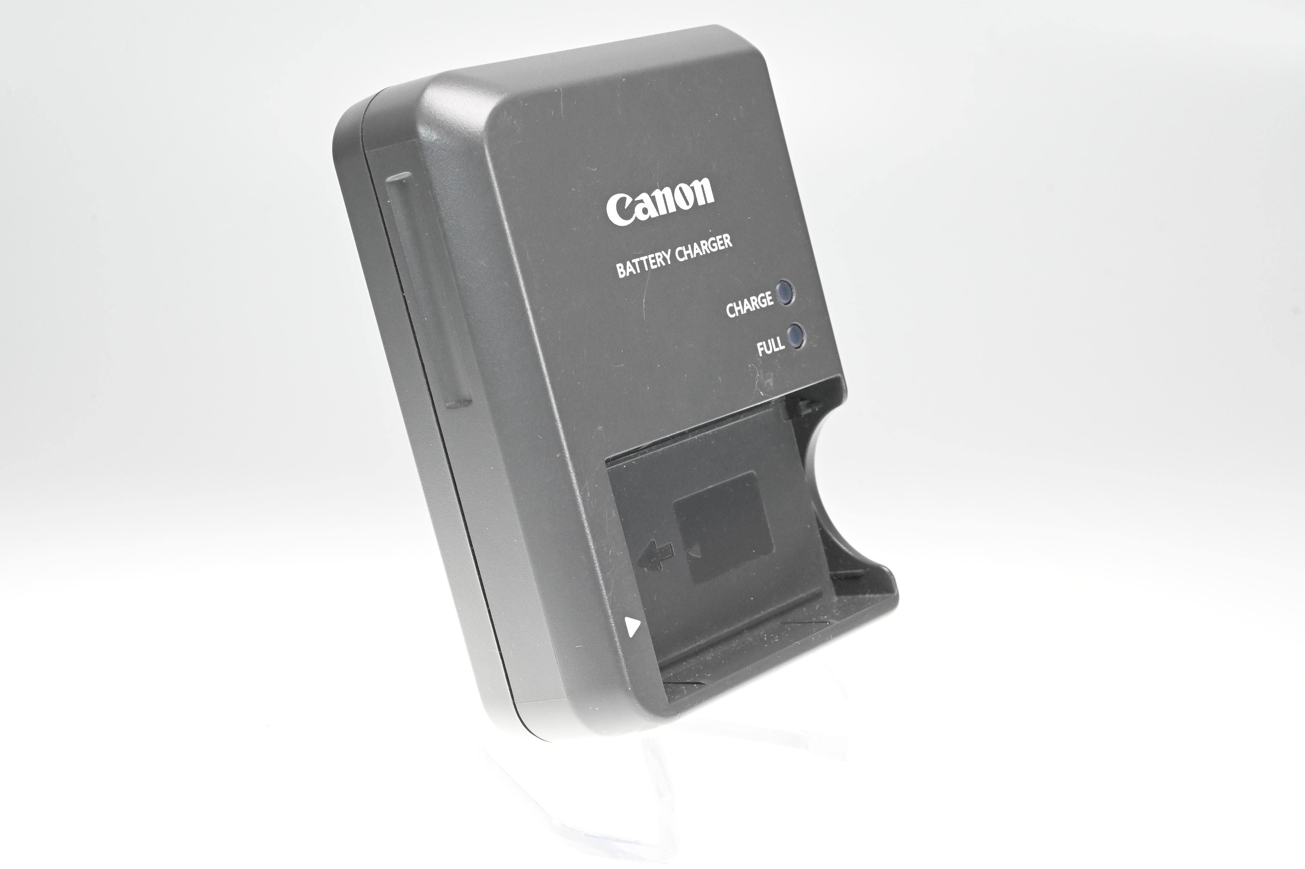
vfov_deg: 25.5
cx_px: 673
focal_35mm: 53
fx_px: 1920
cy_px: 444
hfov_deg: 37.5
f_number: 20
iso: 5000
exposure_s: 1/200
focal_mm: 50
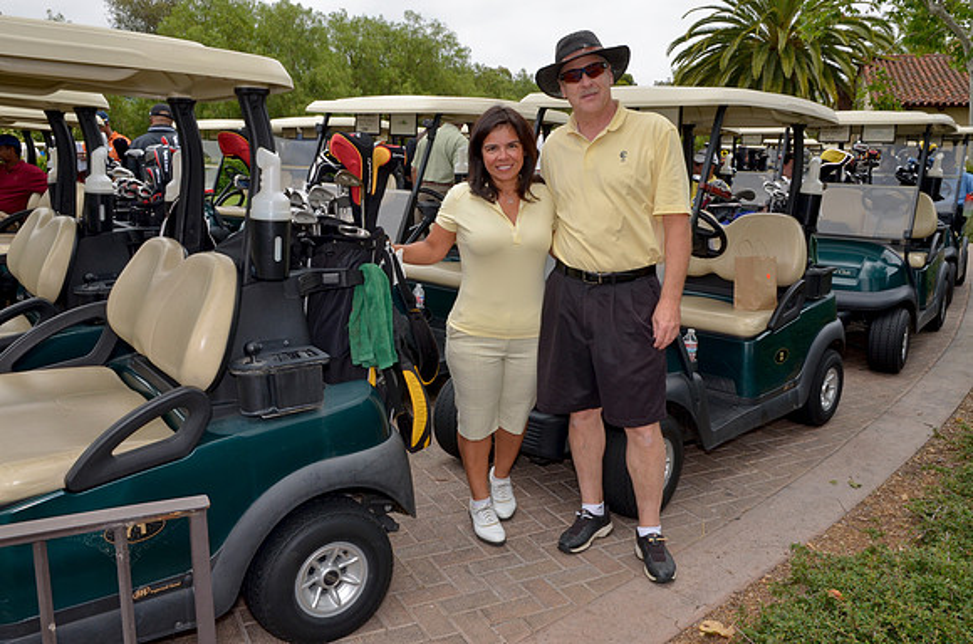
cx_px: 486
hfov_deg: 62.0
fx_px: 809
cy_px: 322
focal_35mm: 30
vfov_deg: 43.4
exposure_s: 1/200
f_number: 13
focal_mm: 20
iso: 200
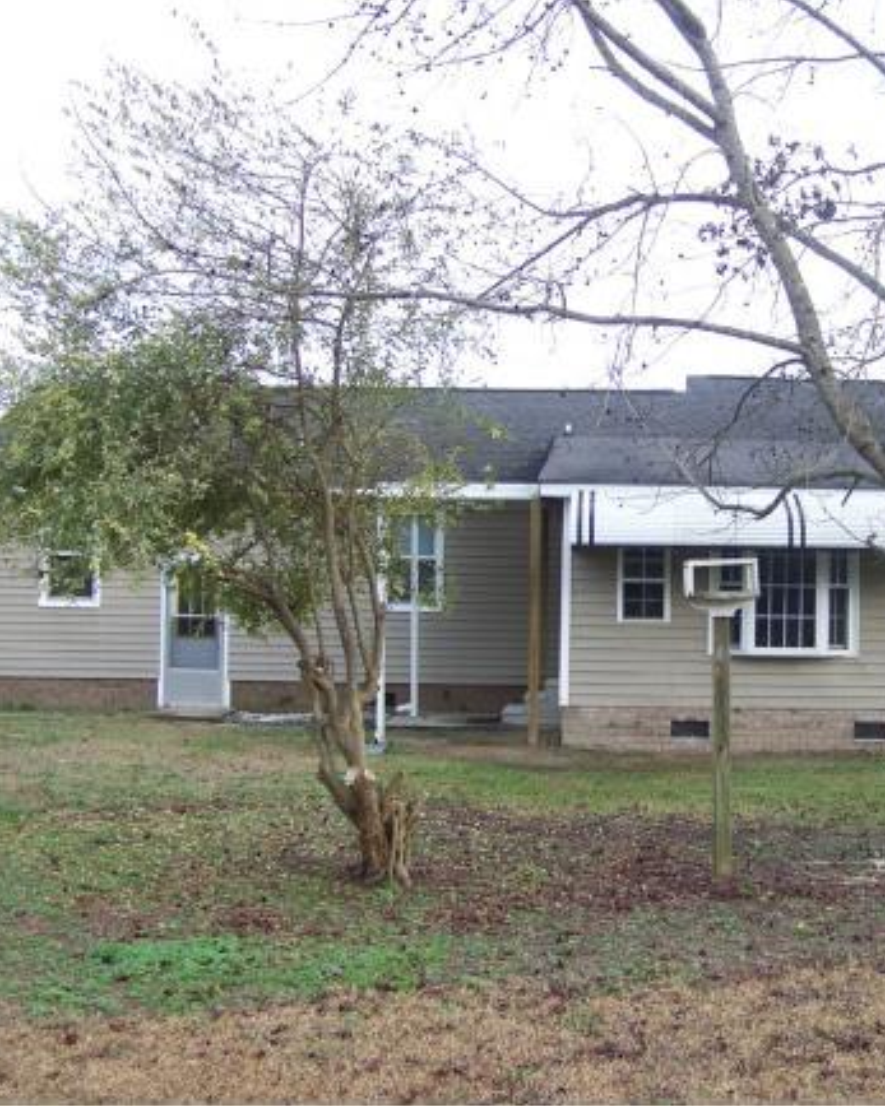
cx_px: 676
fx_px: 1539
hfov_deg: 31.4
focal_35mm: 47
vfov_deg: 39.6
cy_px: 553
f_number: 2.8
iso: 64
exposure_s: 1/160
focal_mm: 5.85
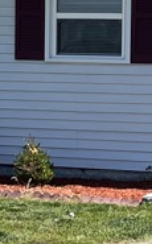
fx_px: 1271
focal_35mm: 191
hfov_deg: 6.8
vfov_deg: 11.0
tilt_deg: -2.4
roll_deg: -1.0
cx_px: 151
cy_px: 83
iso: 50
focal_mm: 5.1
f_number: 1.6
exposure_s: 1/2463
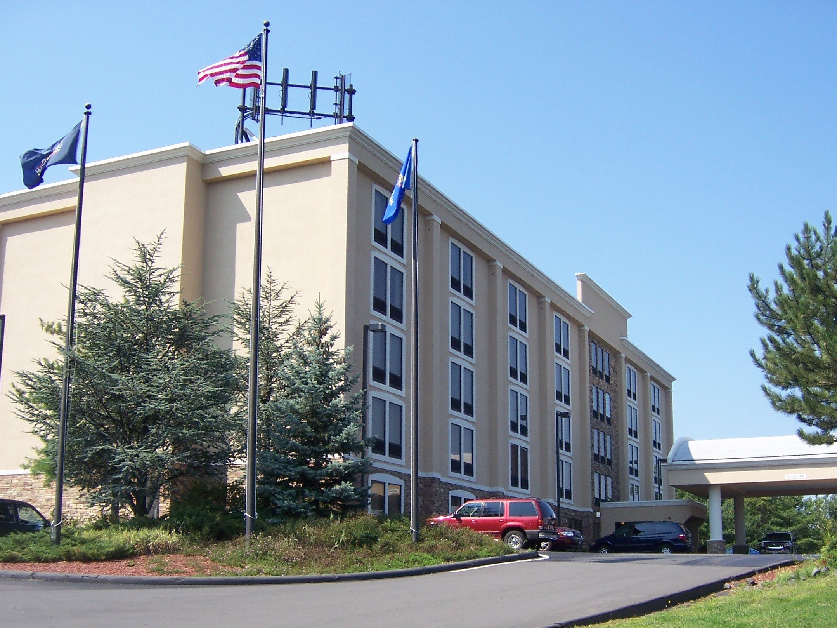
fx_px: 1040
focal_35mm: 43
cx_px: 445
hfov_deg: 43.8
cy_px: 365
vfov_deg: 33.5
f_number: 2.8
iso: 80
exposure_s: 1/800
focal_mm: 6.2
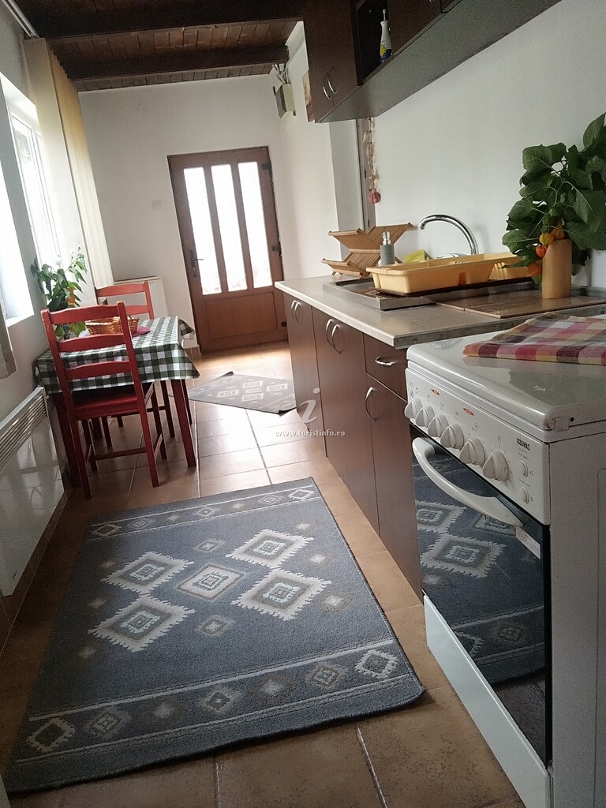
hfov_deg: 66.0
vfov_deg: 81.7
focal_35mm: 20
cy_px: 404
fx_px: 467
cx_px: 303
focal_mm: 3.49
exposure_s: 1/100
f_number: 2.45
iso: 100
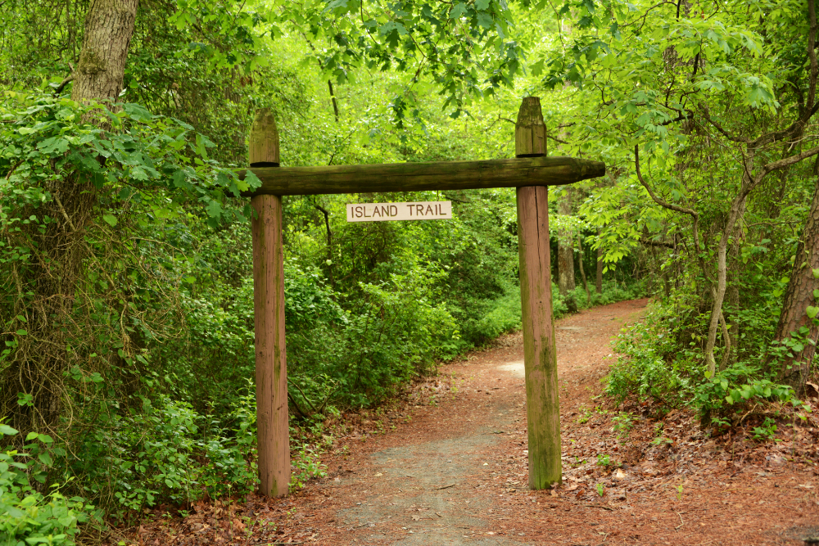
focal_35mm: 44
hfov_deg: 44.5
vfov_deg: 30.5
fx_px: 1001
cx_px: 410
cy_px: 273
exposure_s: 1/100
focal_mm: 44
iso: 320
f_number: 4.2
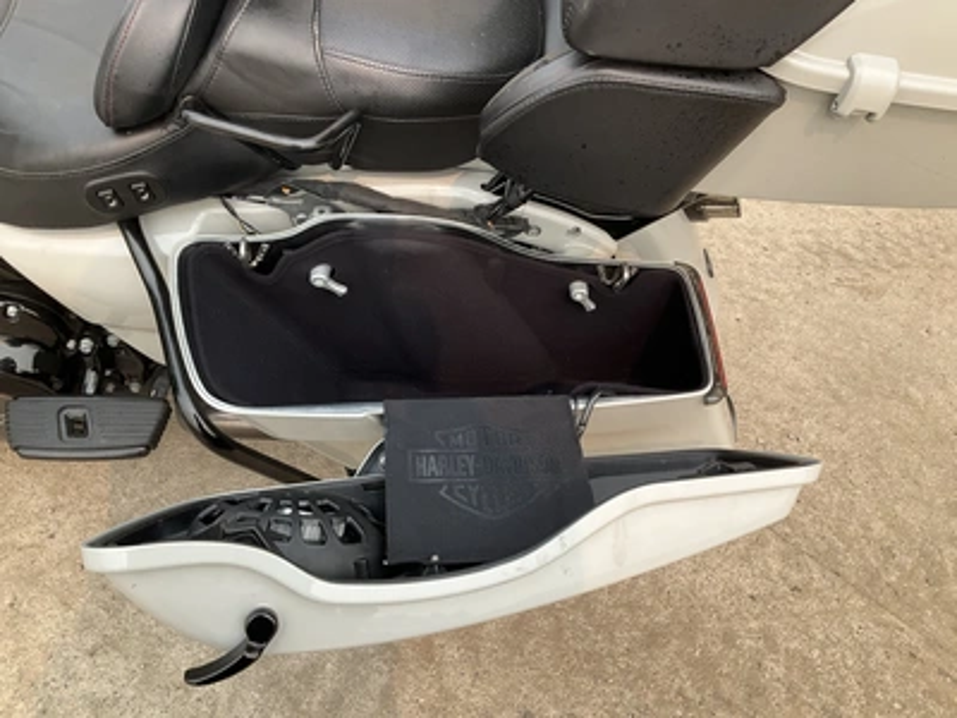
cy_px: 359
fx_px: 802
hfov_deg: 61.7
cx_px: 478
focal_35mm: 29
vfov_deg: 48.2
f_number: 1.8
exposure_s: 1/495
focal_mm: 3
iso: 25
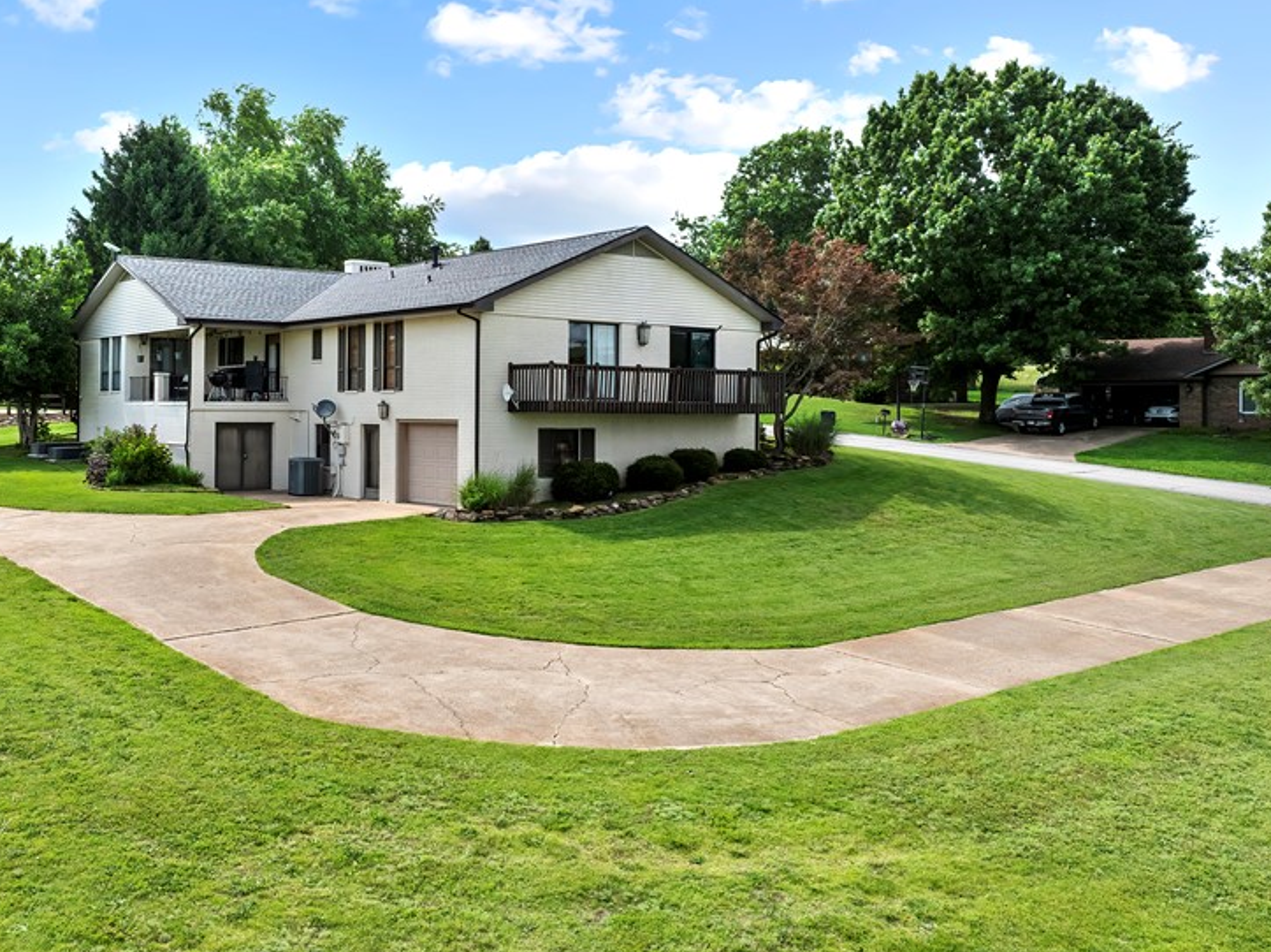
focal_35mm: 34
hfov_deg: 53.4
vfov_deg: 41.6
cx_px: 478
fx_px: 1247
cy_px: 406
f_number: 2.8
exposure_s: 1/4000
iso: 160
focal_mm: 12.29
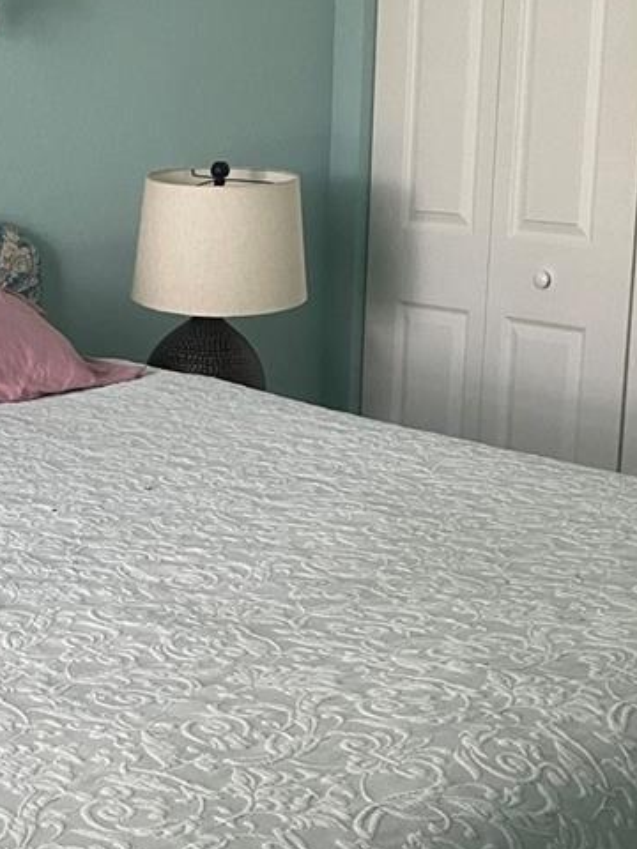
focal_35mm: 65
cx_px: 9
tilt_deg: -12.2
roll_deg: +0.9
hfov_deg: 21.8
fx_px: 1595
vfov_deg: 29.8
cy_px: 447
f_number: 1.8
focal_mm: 4.25
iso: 160
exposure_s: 1/60
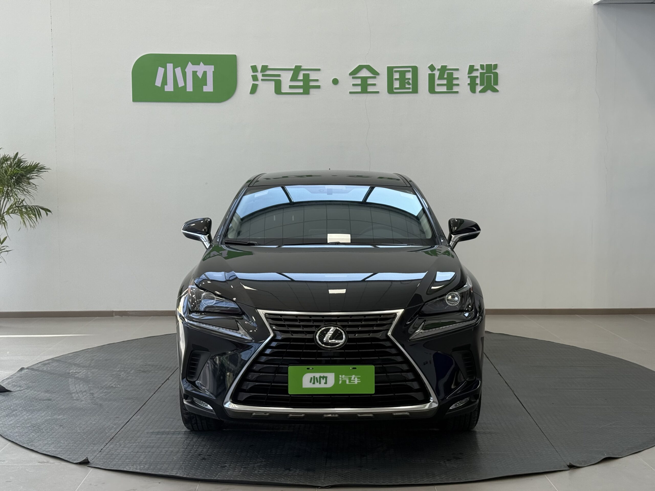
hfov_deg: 39.7
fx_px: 908
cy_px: 246
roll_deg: -0.2
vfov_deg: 30.3
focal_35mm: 48
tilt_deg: -4.8
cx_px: 328
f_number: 1.78
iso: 80
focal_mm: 6.76
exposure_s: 1/233
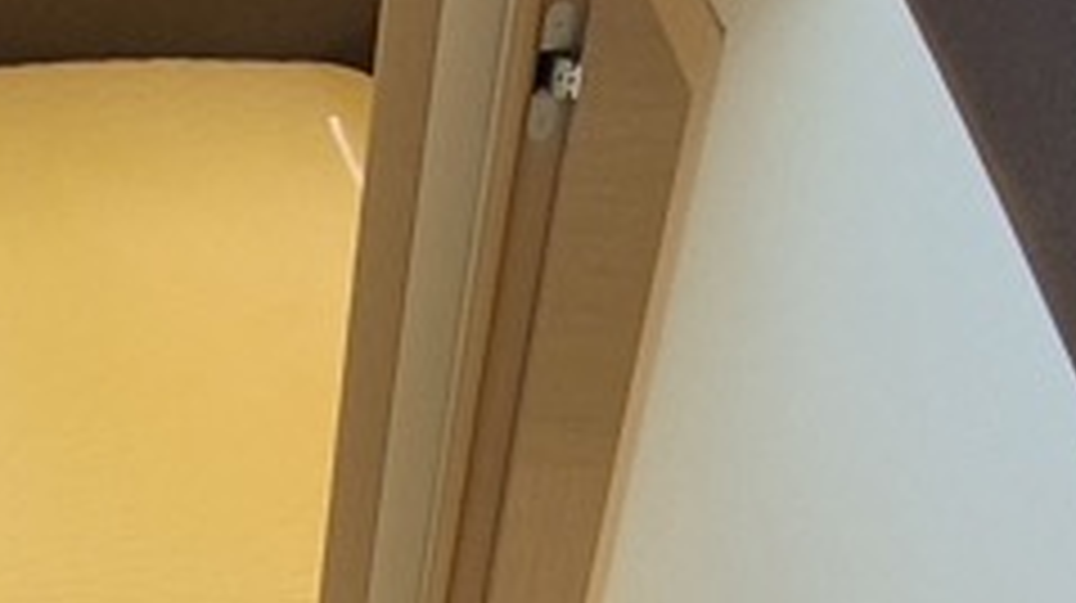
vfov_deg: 12.0
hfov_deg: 26.5
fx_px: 2167
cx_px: 27
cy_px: 1544
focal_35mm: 76
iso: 125
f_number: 2.2
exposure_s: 1/50
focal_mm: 2.2
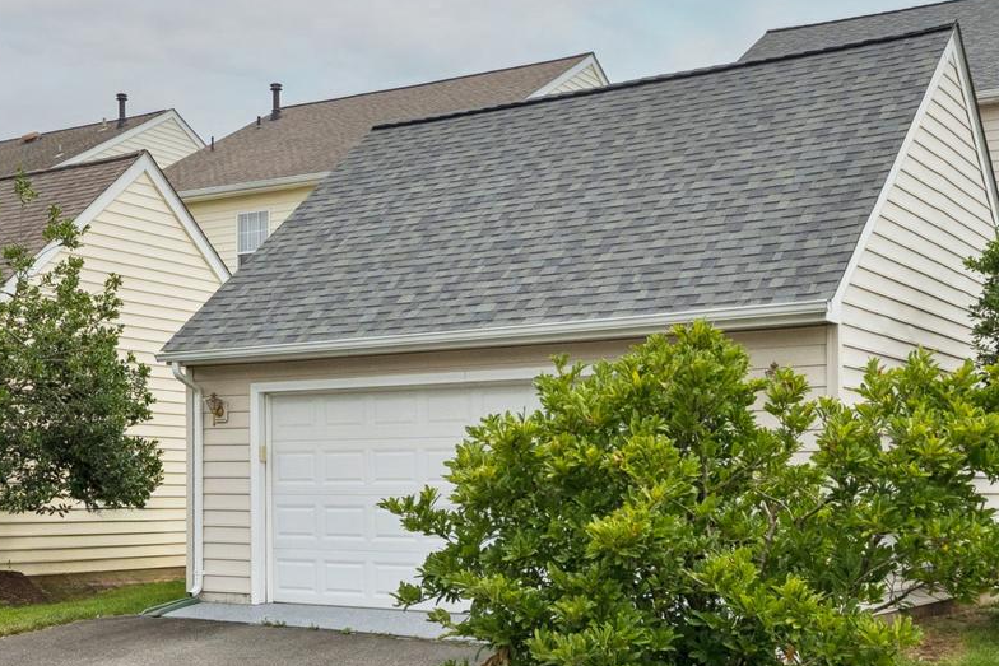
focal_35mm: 48
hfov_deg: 41.5
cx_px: 470
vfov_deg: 28.3
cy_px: 266
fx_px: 1319
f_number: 7.1
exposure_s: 1/4000
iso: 1250
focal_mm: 18.2
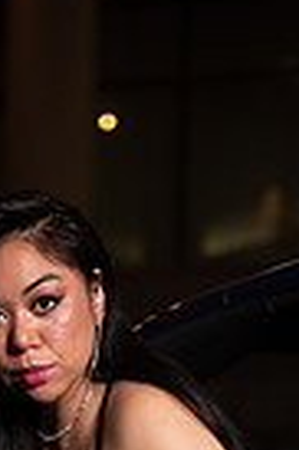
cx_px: 112
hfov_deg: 11.9
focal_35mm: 115
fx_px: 1436
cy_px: 641
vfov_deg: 16.5
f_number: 1.4
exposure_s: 1/640
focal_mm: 35
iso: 500
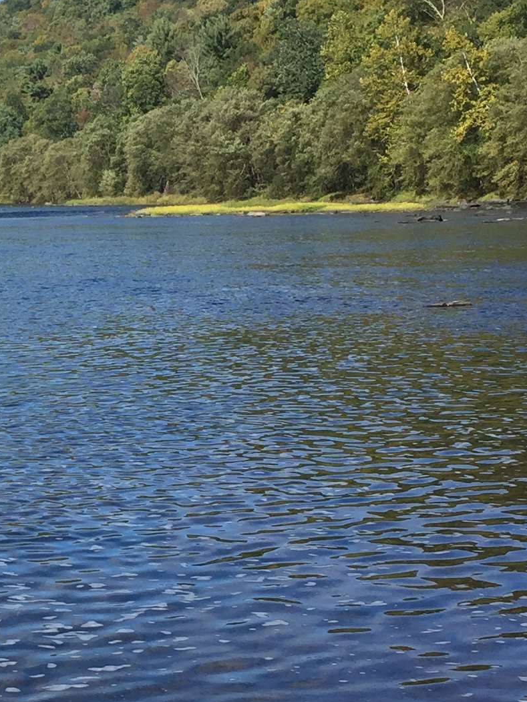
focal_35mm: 90
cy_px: 432
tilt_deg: -5.6
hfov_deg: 16.0
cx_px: -51
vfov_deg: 21.7
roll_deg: +0.9
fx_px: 1827
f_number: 2.2
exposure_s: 1/1647
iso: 32
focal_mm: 4.15
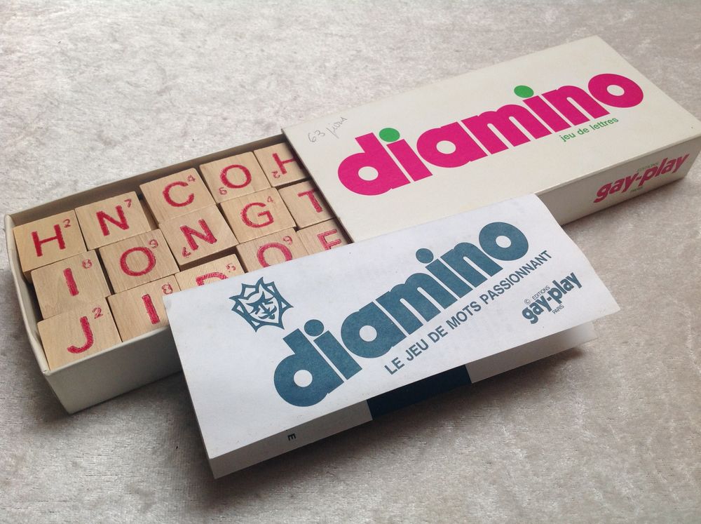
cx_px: 350
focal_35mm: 35
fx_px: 708
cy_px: 262
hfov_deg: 52.7
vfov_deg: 40.6
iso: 64
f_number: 2.4
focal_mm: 4.28
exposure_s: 1/120
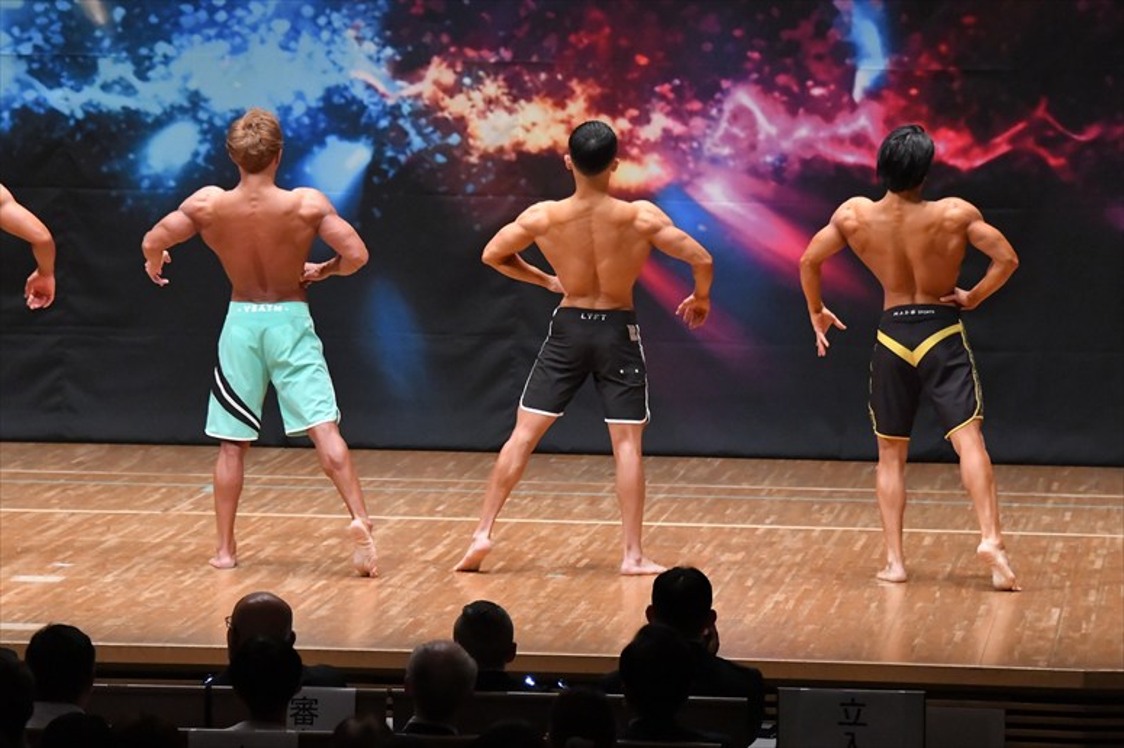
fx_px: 6304
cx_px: 562
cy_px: 374
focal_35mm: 202
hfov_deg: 10.2
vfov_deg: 6.8
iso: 8000
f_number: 5.6
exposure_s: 1/400
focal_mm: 135
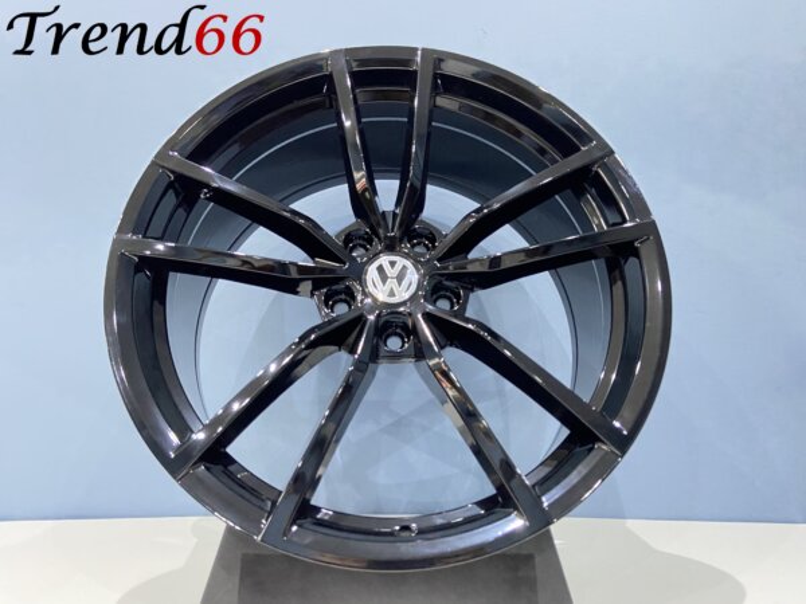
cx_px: 403
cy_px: 302
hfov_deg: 67.3
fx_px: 605
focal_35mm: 26
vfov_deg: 53.1
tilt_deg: +3.6
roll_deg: -0.5
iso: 640
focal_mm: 4.25
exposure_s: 1/25
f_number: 1.8
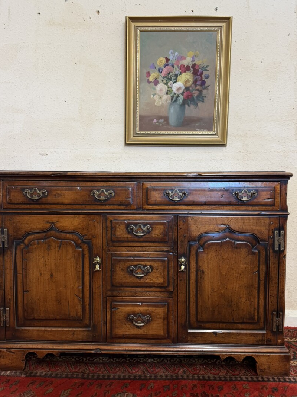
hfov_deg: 51.3
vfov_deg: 65.3
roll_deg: -0.6
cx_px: 146
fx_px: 309
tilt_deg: -3.1
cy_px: 199
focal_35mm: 27
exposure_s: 1/50
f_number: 1.78
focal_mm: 6.76
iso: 125
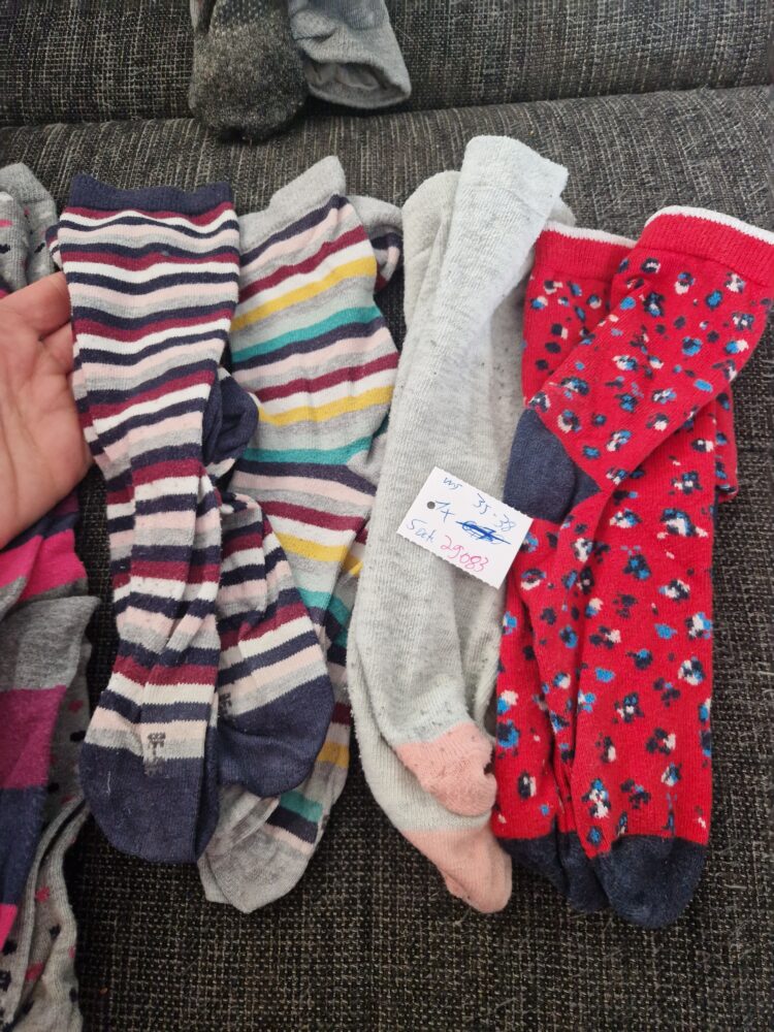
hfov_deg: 58.9
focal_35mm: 23
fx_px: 686
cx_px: 387
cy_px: 516
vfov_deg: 73.9
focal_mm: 5.4
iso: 125
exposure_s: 1/100
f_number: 1.8
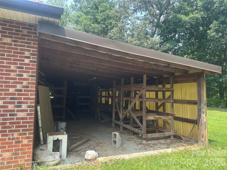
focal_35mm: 24
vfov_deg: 56.8
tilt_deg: +5.4
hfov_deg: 71.6
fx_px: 157
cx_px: 114
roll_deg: +2.1
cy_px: 85
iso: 80
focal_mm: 6.86
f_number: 1.78
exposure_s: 1/646
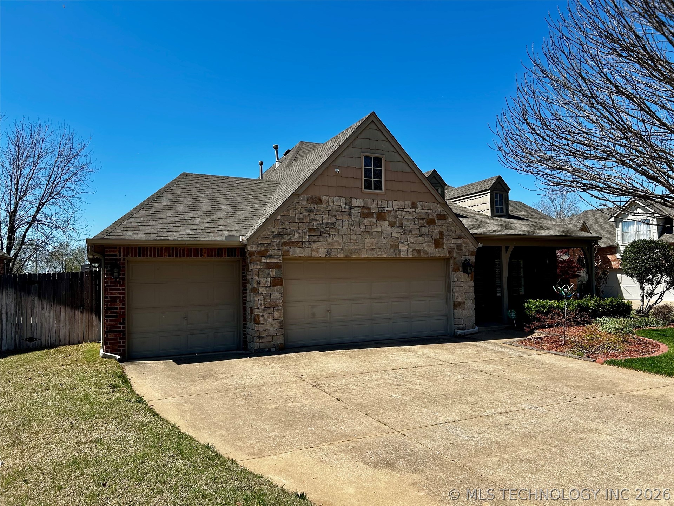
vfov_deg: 53.1
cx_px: 337
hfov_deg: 67.3
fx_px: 506
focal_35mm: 26
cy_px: 253
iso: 50
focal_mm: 5.7
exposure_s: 1/4115
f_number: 1.5
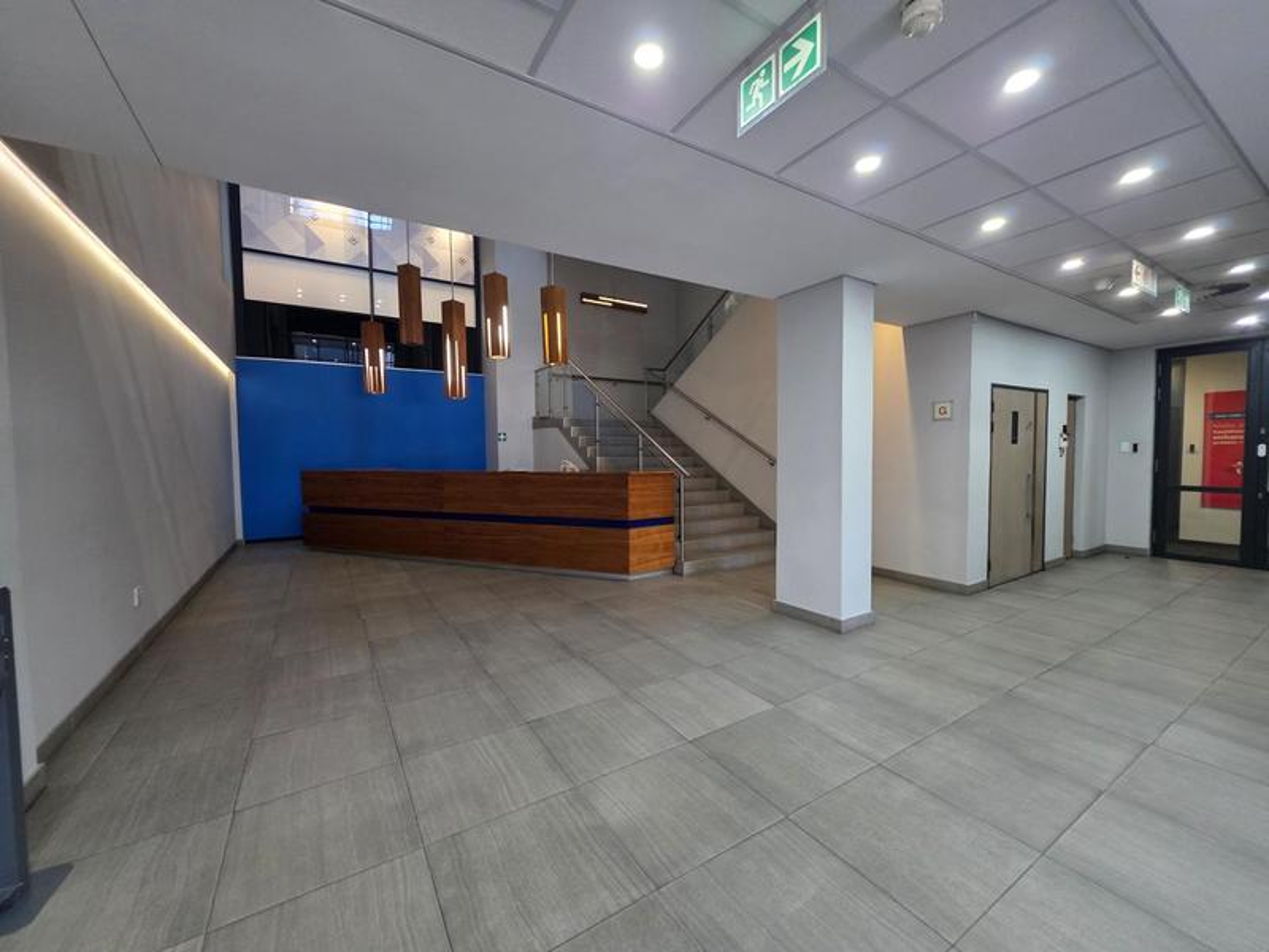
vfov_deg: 89.9
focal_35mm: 13
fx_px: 477
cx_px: 634
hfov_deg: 106.2
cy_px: 476
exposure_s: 1/50
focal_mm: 2.2
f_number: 1.9
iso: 400
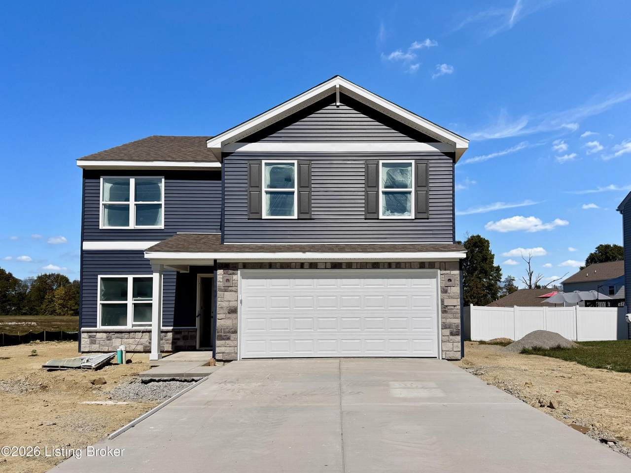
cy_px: 236
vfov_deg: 56.8
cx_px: 316
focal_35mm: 24
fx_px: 437
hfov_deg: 71.6
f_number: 1.8
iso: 80
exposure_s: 1/18000
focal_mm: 6.76
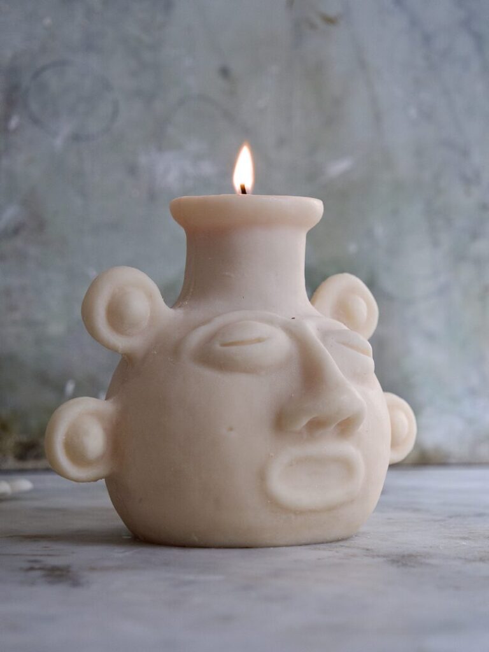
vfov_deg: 23.3
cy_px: 326
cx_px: 244
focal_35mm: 84
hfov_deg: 17.6
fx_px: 1582
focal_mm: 42
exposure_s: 1/100
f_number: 3.9
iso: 320
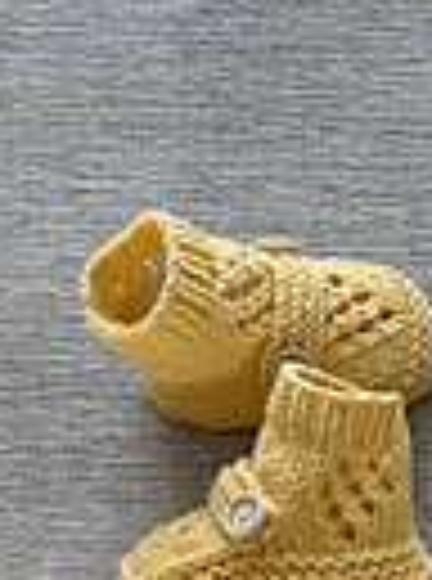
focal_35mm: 101
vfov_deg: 17.4
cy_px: 886
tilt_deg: -81.9
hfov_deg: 13.9
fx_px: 1689
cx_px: 603
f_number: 1.6
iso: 160
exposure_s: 1/60
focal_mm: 5.96
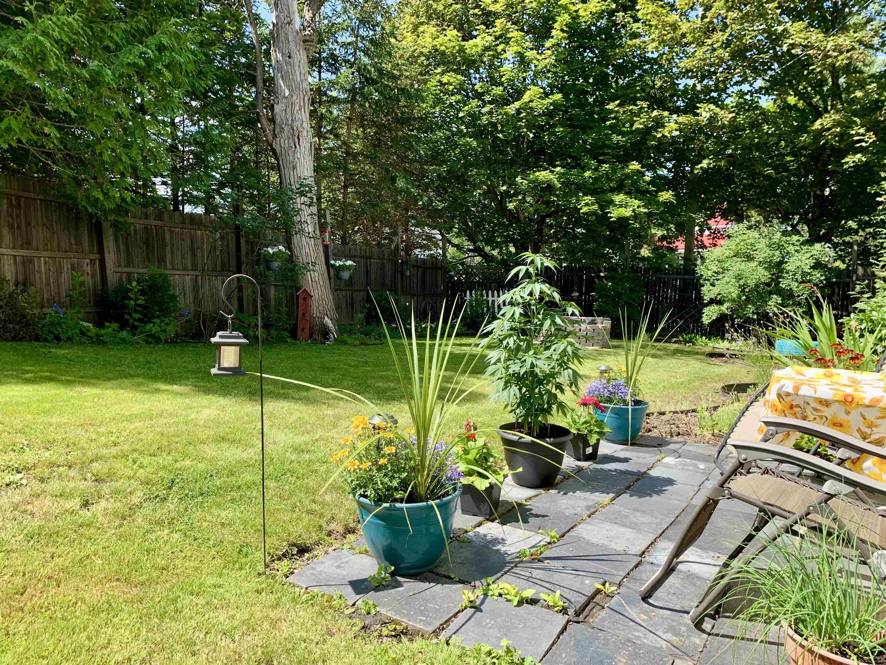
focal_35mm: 26
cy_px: 332
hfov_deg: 67.3
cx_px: 443
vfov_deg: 53.1
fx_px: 665
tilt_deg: -6.4
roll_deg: -0.7
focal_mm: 4.25
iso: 25
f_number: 1.8
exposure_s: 1/597
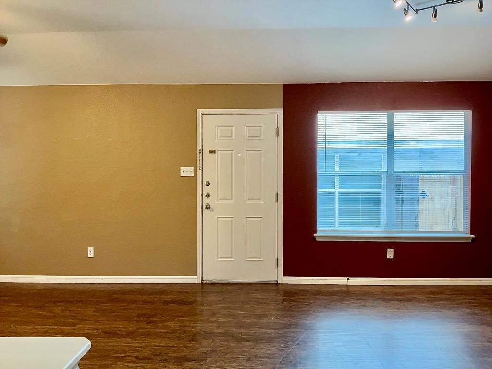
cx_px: 246
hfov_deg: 65.3
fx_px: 384
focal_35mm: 27
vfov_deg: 51.4
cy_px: 184
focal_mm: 3
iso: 64
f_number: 1.8
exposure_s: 1/60
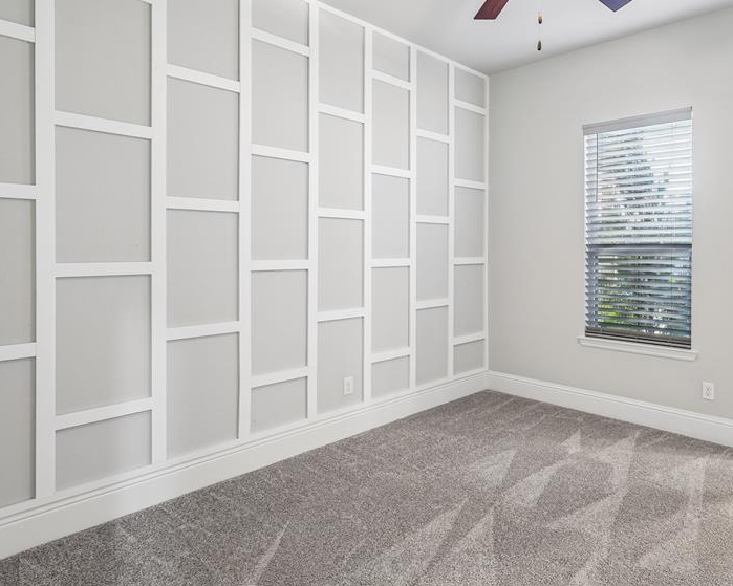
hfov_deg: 72.0
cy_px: 241
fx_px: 477
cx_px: 510
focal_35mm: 22
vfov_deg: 62.7
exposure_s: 1/3.33
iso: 400
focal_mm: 16
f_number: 8
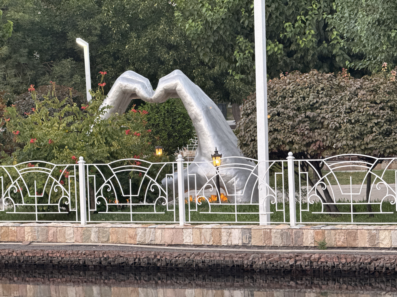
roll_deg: +2.4
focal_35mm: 120
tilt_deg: -0.6
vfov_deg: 12.3
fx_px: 1376
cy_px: 148
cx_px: 198
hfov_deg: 16.4
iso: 400
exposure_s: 1/99
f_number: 2.8
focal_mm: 15.66
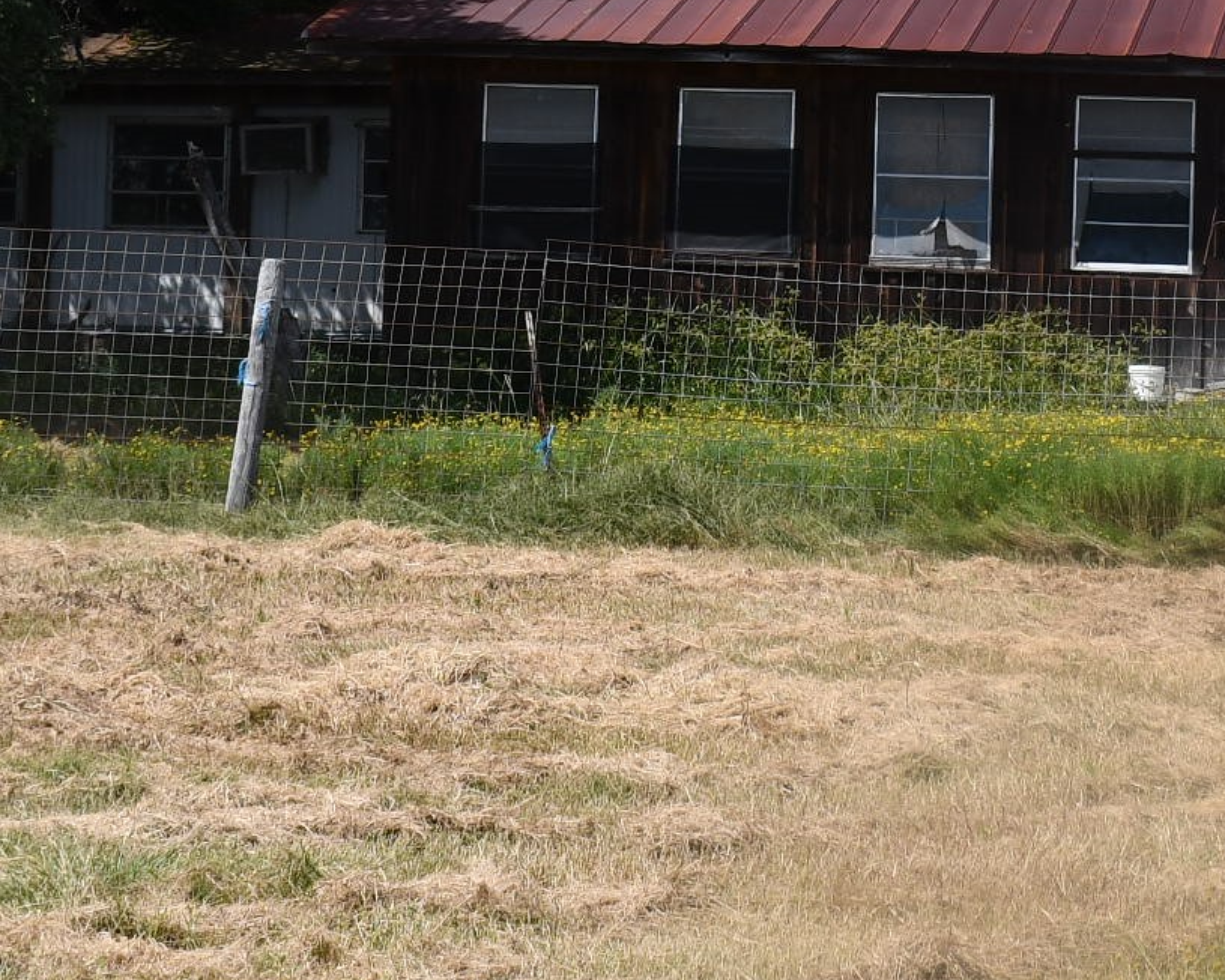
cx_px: 972
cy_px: -53
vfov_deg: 14.0
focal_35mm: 108
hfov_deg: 17.6
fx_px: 3916
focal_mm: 22
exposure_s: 1/320
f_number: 9
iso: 100
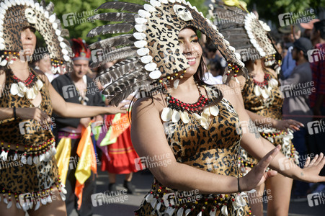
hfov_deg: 28.9
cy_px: 108
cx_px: 162
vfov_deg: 19.4
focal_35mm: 70
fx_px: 631
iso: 160
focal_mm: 70
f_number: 6.3
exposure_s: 1/500
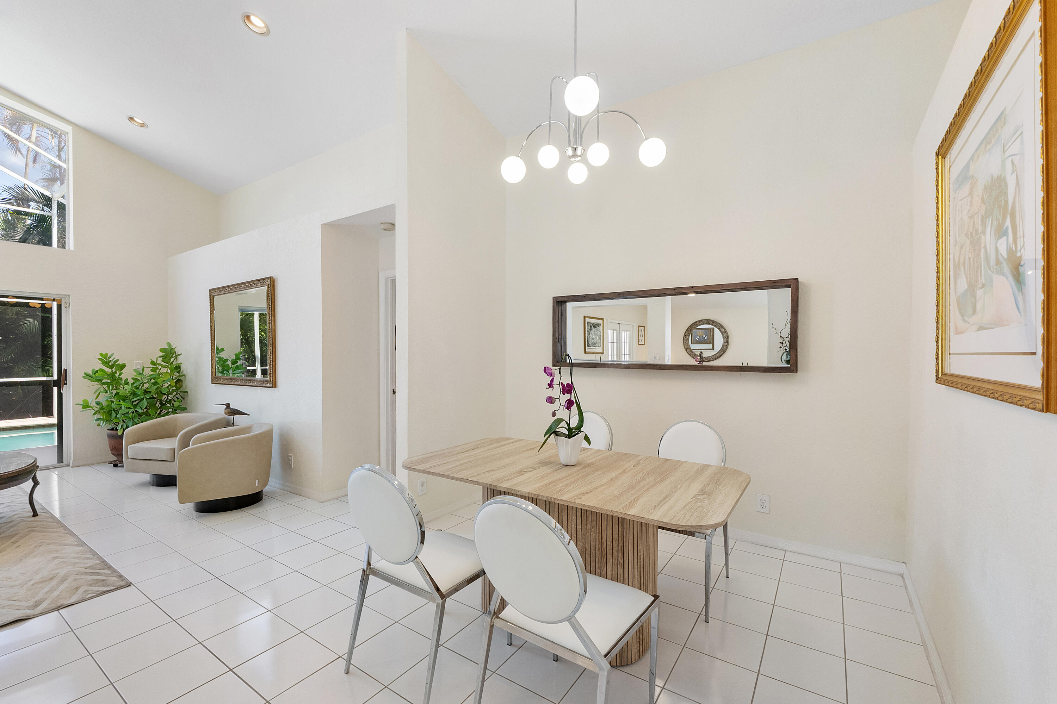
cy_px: 352
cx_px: 528
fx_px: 440
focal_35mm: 15
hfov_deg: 100.4
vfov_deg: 77.3
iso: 800
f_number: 8
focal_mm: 10
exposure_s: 1/60
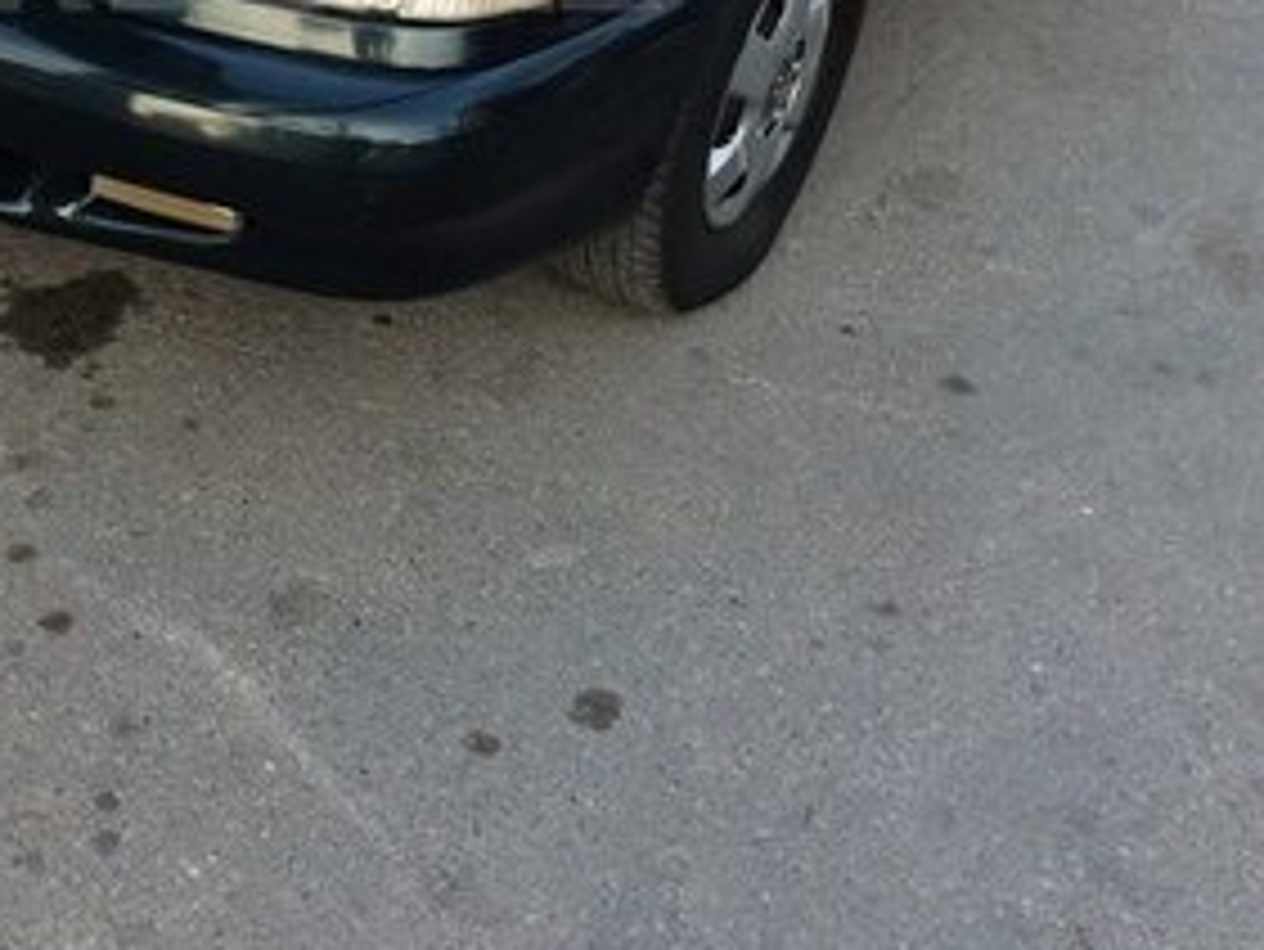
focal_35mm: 68
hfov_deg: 27.8
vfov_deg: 20.7
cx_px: 202
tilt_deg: -29.1
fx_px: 2484
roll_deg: -0.9
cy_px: -56
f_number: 2.2
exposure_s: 1/100
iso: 40
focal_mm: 4.15
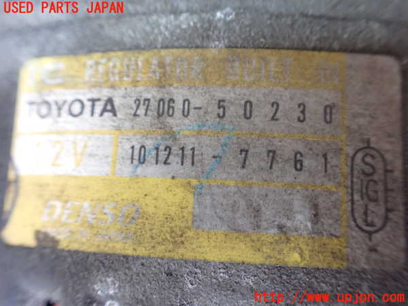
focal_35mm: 30
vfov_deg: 46.8
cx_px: 204
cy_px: 153
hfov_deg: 60.0
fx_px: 354
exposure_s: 1/30
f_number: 2.3
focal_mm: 5.4
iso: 800
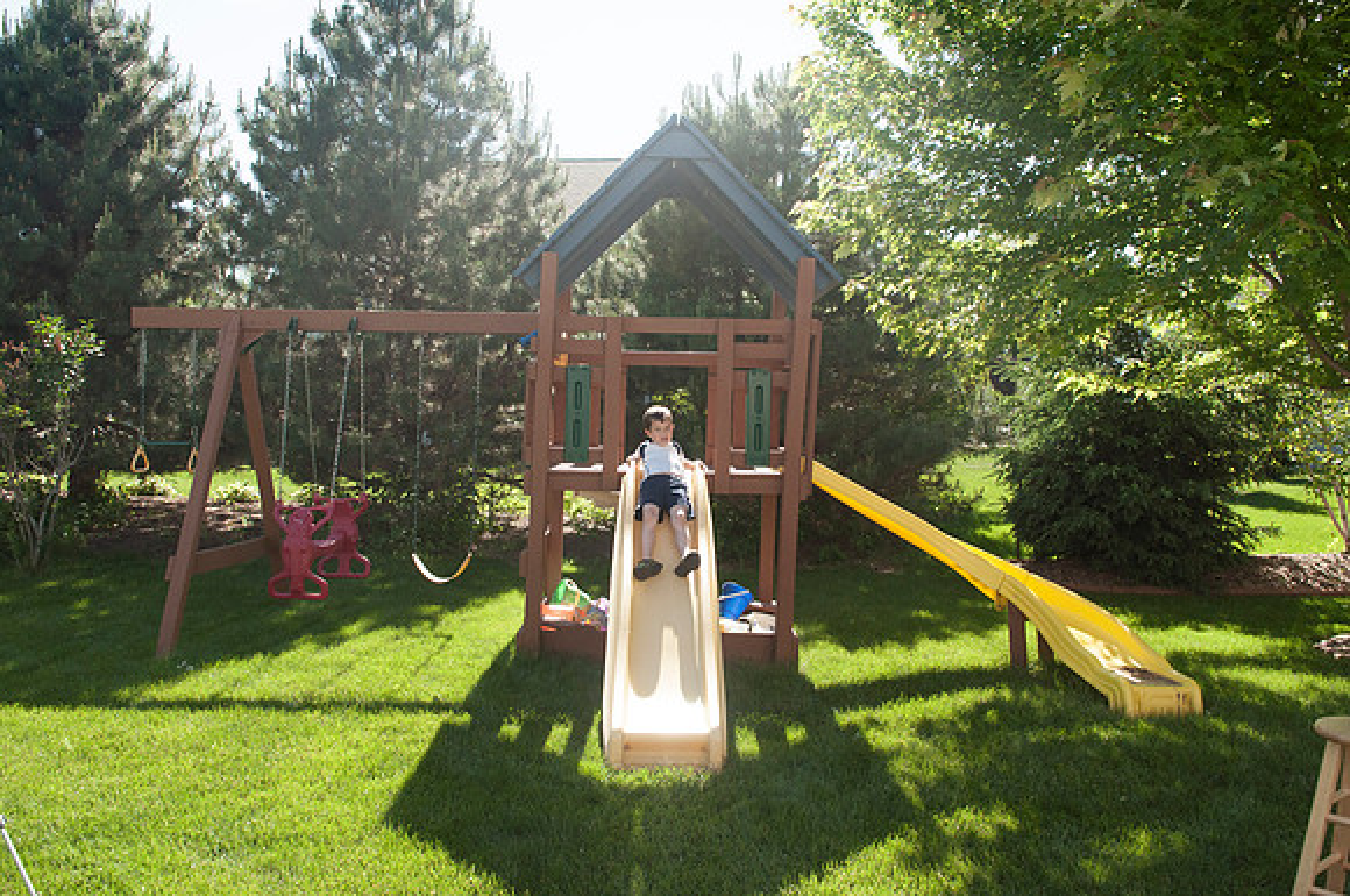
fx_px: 1011
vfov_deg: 47.8
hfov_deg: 67.5
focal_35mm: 27
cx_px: 675
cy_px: 448
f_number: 5
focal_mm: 18
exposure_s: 1/2000
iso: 400
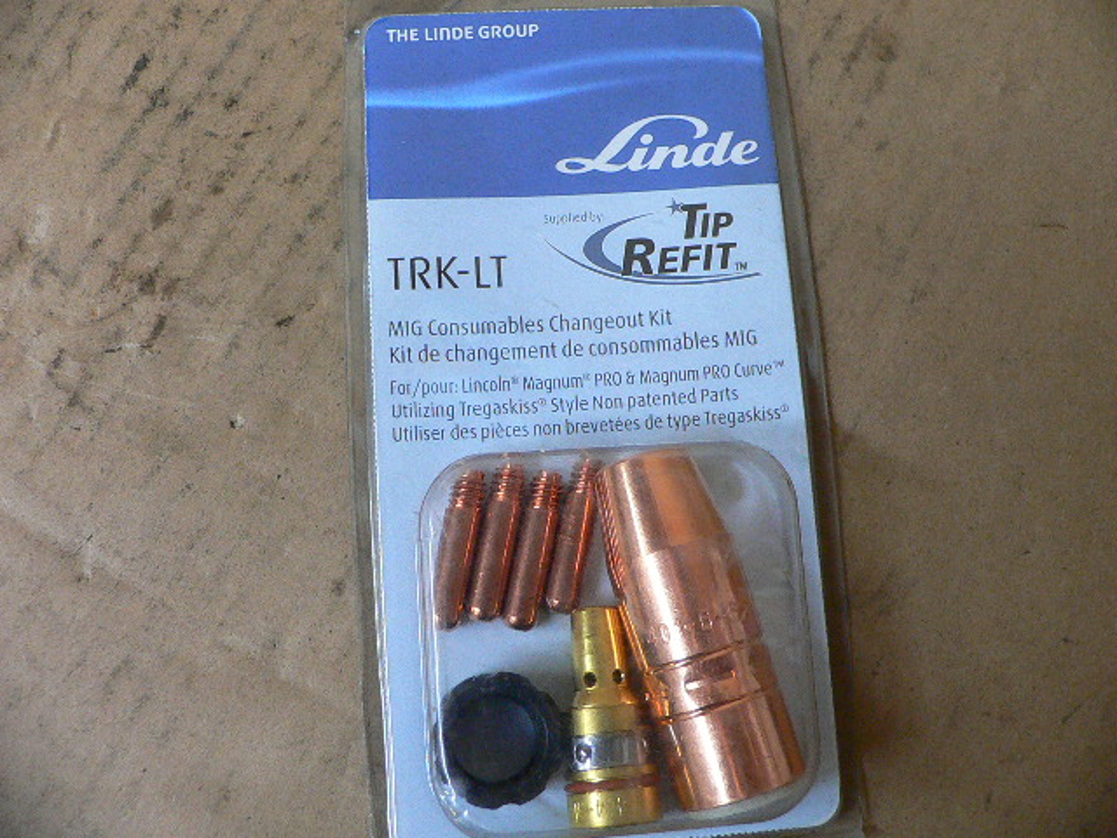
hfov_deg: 52.6
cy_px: 419
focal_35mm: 35
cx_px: 558
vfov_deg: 40.7
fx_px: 1129
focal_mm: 4.6
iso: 200
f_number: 2.8
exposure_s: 1/20
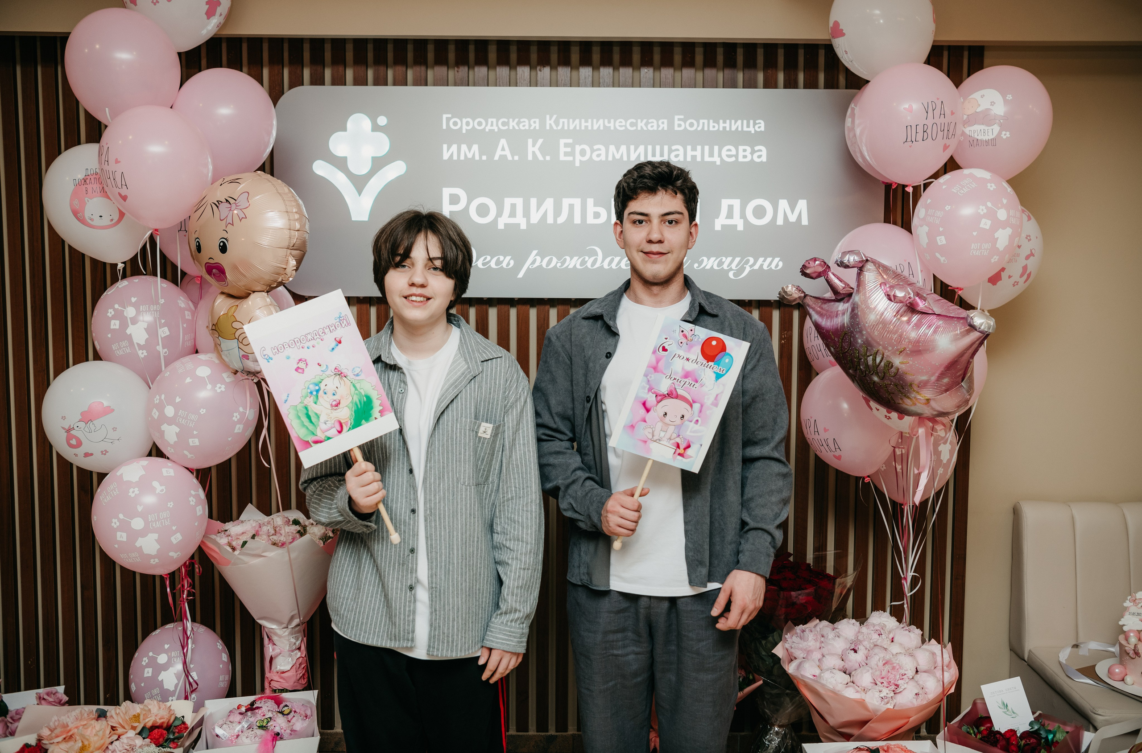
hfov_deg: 54.7
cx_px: 583
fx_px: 1104
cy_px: 366
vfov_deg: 37.7
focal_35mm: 35
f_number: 4
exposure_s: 1/160
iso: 200
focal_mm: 34
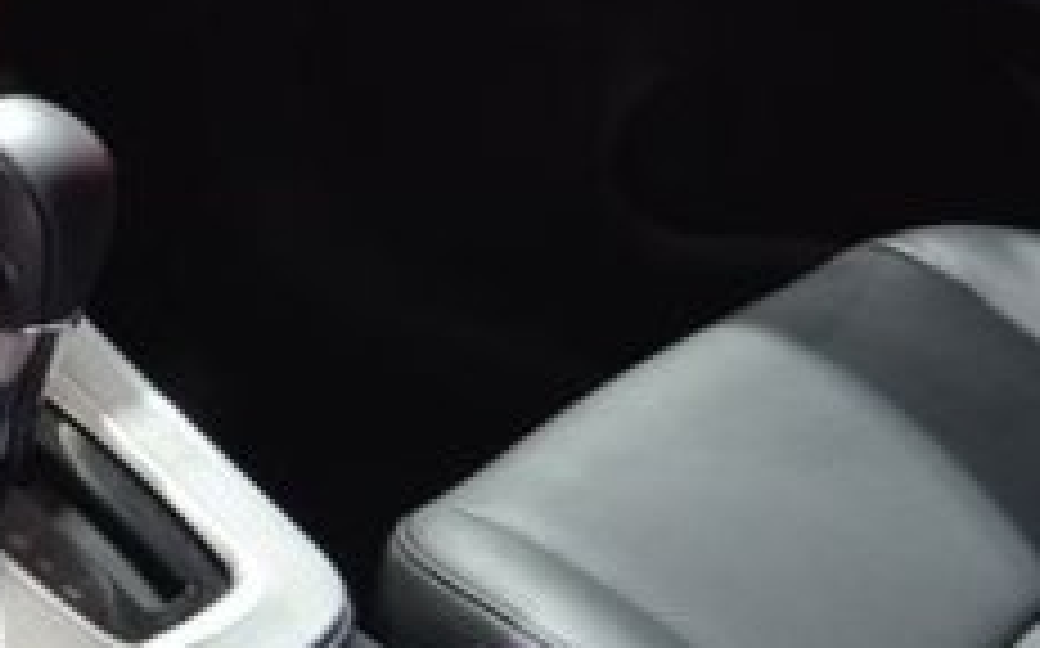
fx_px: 3002
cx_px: -536
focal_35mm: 106
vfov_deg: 12.3
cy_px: 169
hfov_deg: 17.6
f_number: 3.8
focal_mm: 20
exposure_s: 1/60
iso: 900
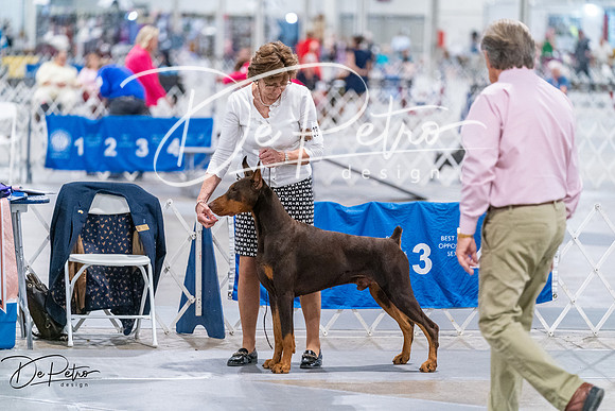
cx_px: 308
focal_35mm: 170
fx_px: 2905
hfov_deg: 12.1
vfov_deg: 8.1
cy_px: 206
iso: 6400
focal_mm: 170
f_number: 3.2
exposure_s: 1/320
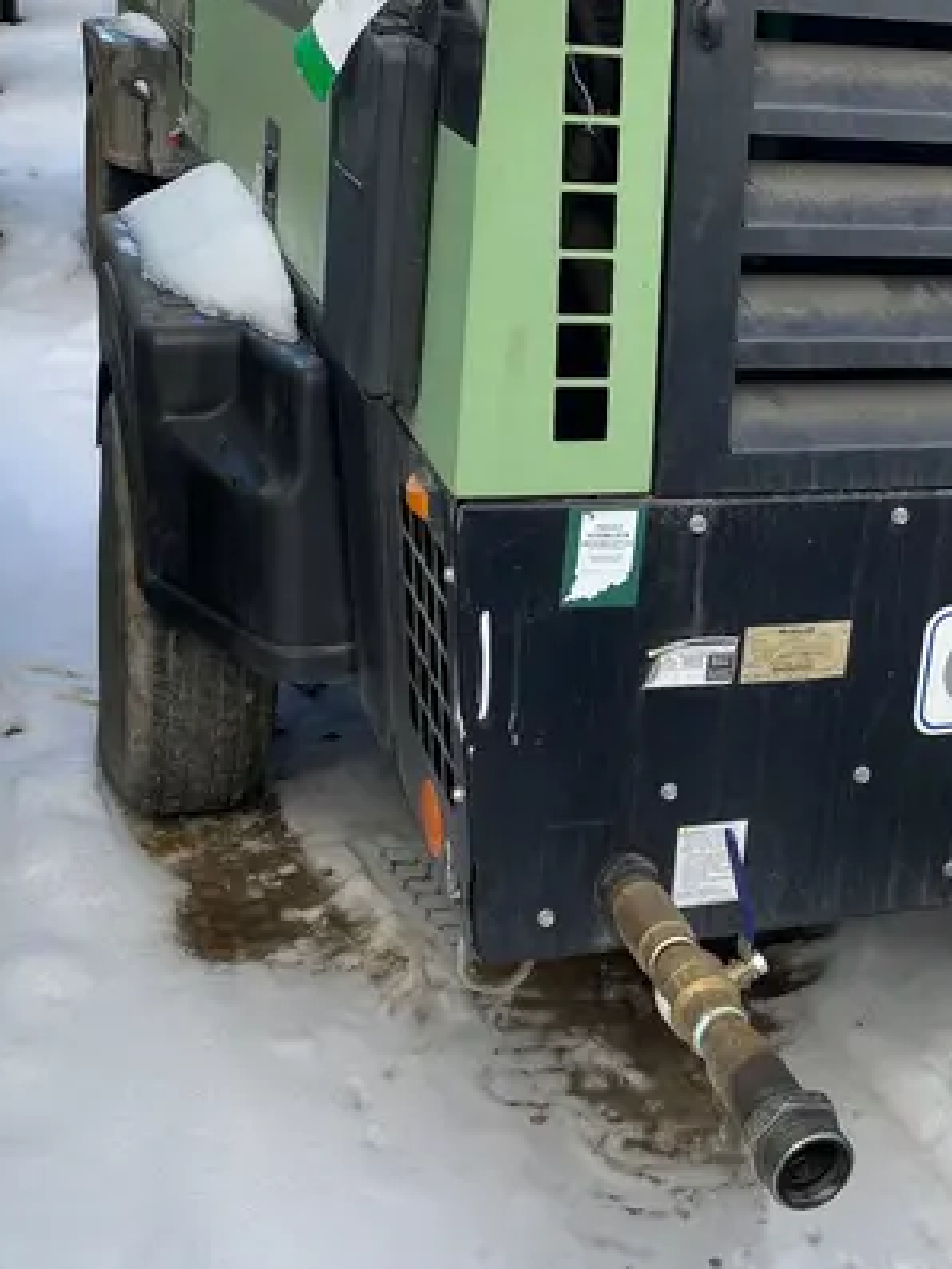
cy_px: 532
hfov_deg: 29.9
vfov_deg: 39.5
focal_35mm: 48
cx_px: 700
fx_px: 1759
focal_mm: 4.25
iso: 32
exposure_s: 1/286
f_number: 1.8
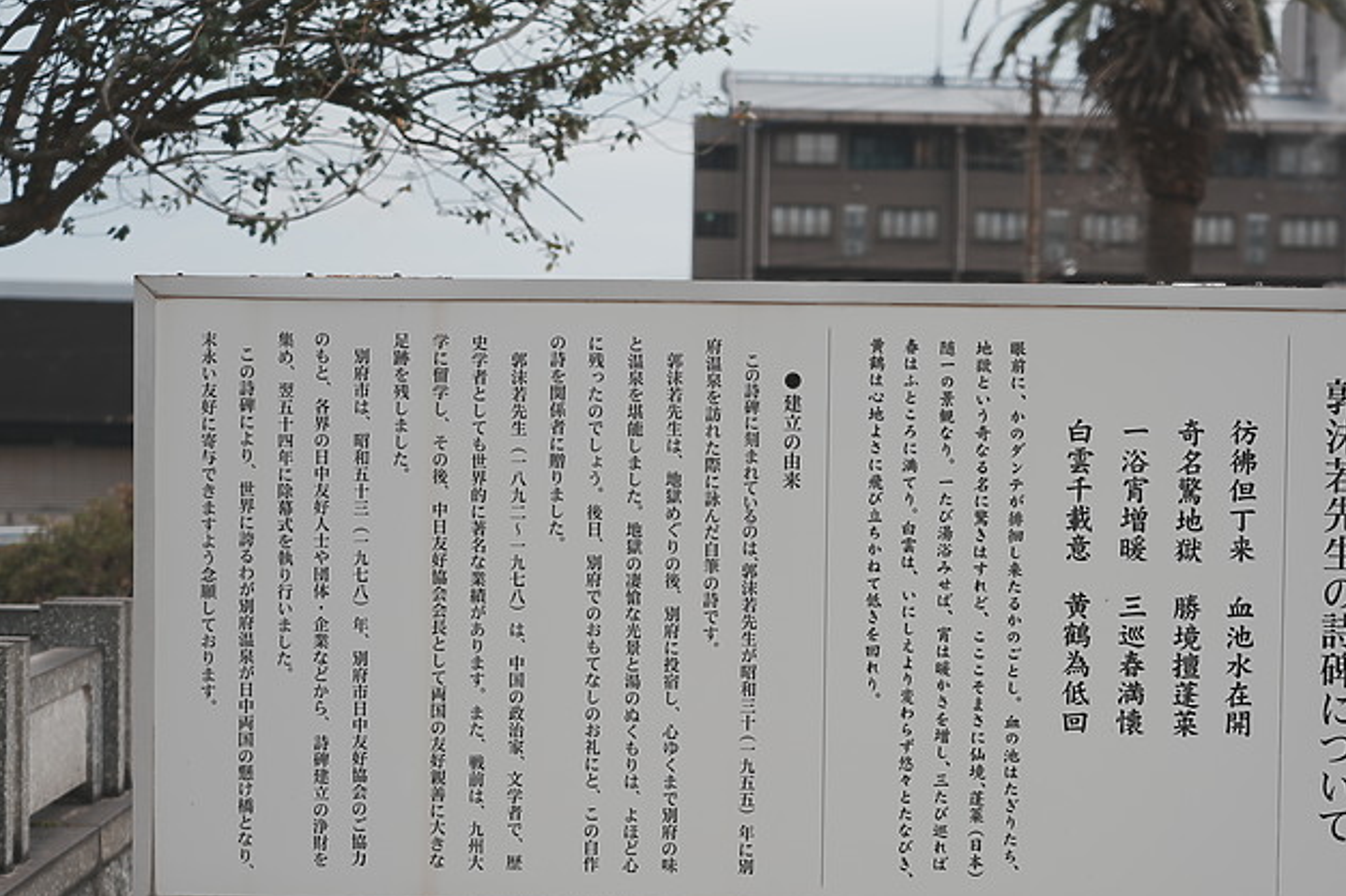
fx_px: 2654
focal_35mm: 71
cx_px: 836
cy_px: 557
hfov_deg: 28.4
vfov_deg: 19.1
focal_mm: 57
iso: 100
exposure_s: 1/400
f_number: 4
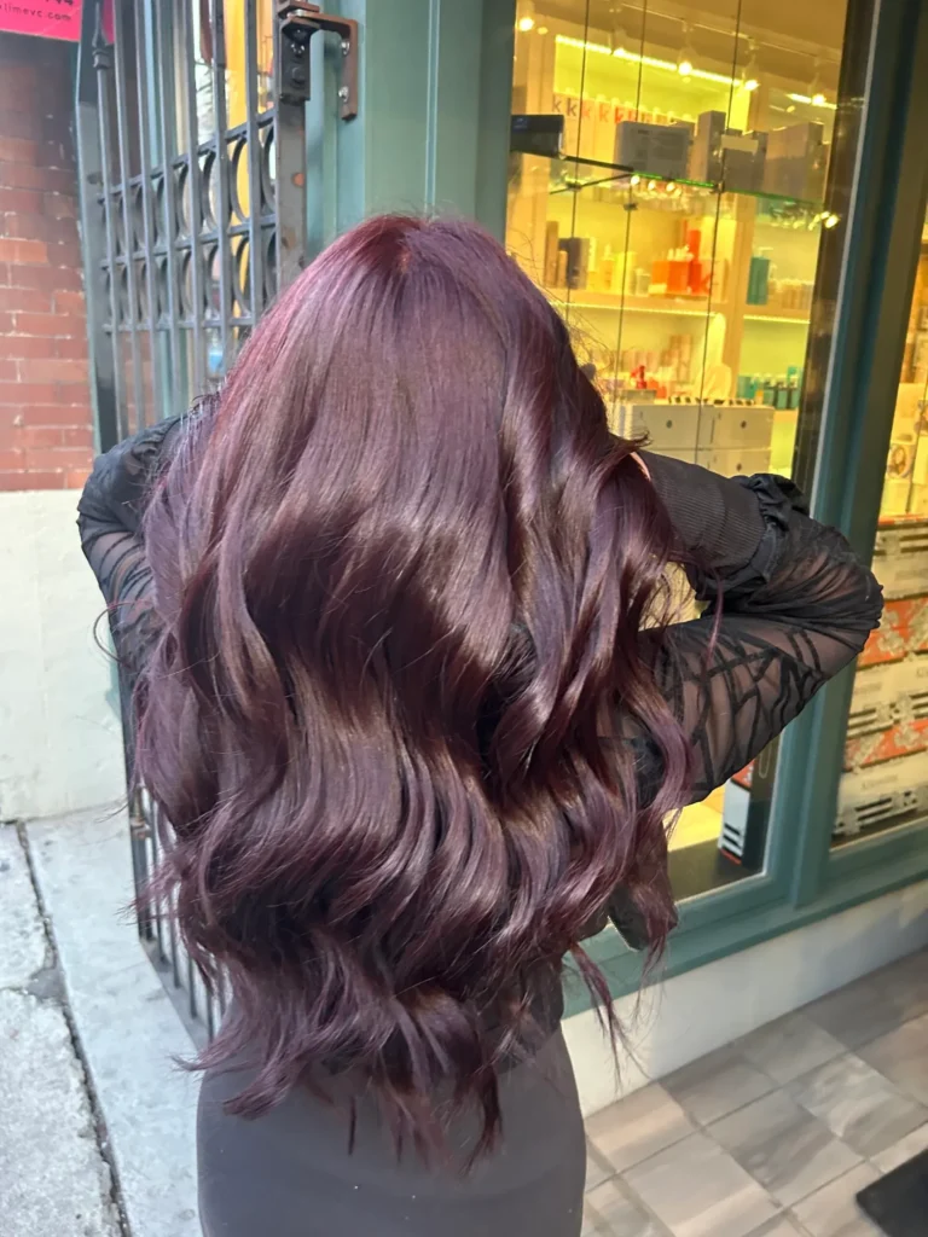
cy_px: 618
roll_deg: -2.3
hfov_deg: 53.1
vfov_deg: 67.3
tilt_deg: -15.4
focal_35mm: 26
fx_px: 929
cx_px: 464
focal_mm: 5.7
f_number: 1.5
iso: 400
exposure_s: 1/60
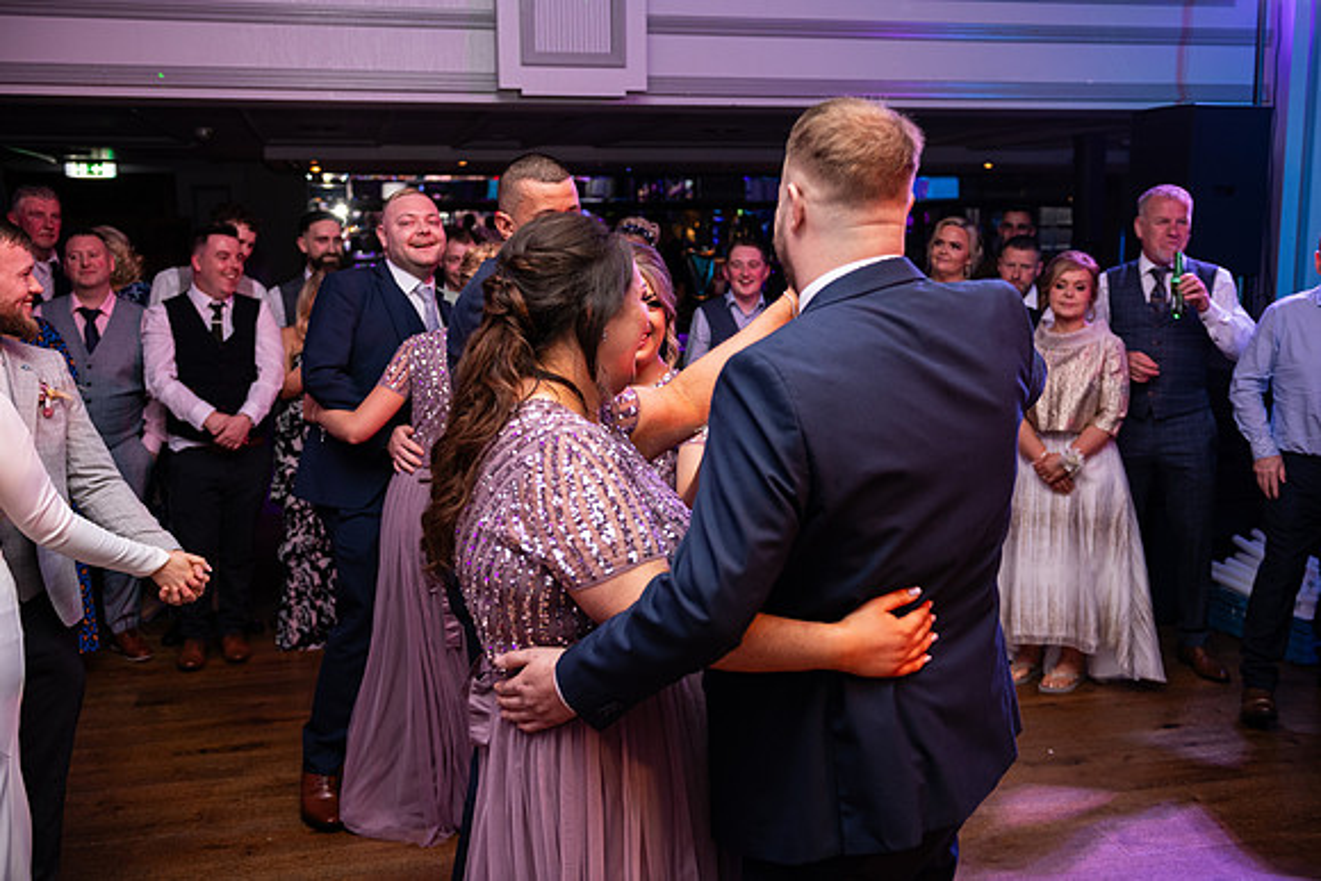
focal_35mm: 38
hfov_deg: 50.7
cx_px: 660
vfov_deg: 35.1
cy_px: 440
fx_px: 1395
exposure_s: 1/160
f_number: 3.5
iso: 500
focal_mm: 38
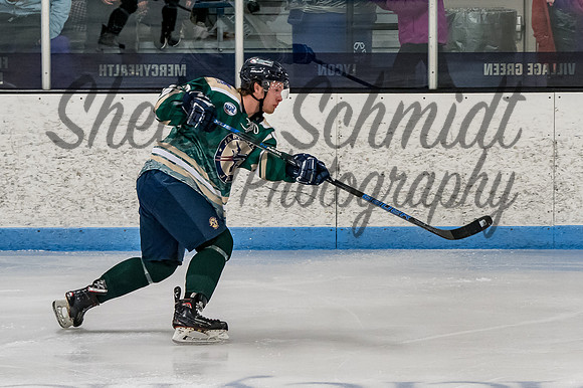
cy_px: 180
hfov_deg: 8.2
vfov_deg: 5.4
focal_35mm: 252
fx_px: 4081
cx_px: 374
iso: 2500
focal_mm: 116
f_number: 4
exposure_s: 1/800
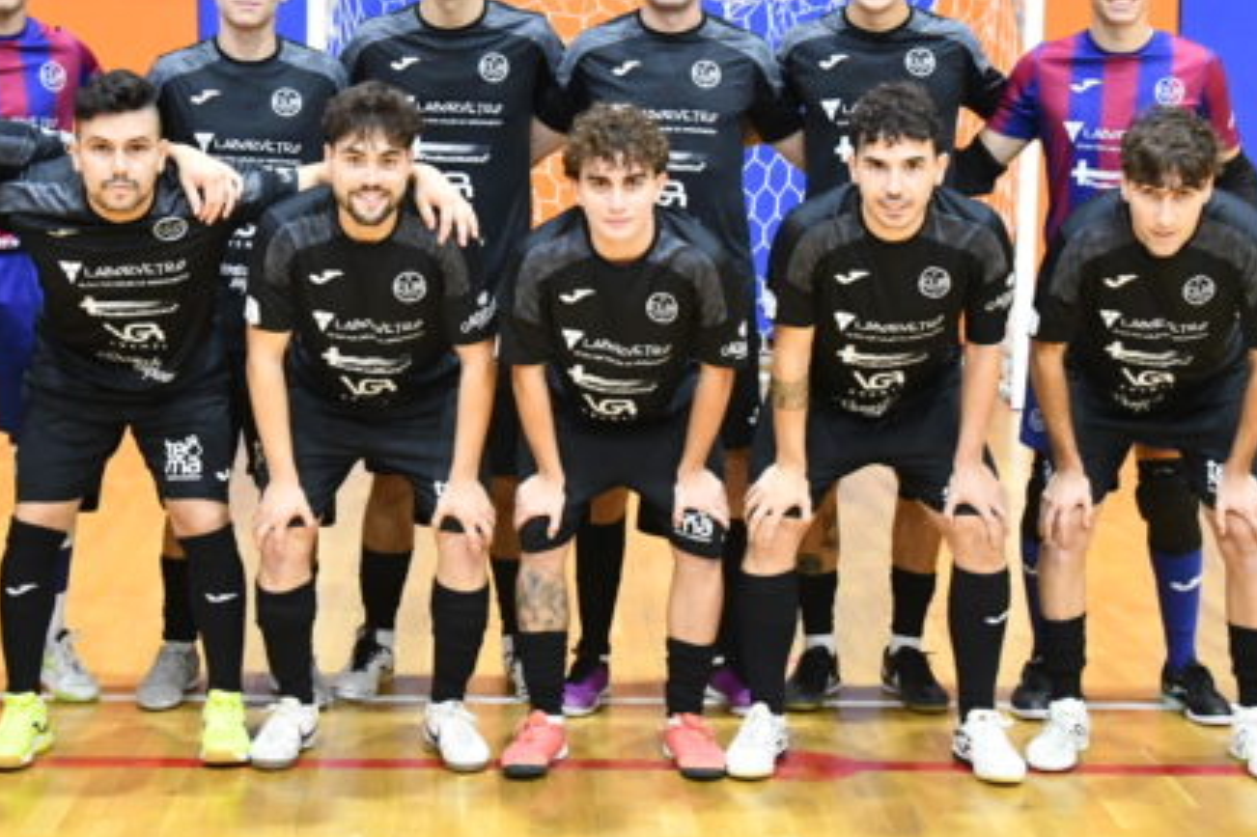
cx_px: 611
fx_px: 2687
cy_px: 272
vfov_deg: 17.7
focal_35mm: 77
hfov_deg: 26.3
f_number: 6.3
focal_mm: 32
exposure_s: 1/160
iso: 8000
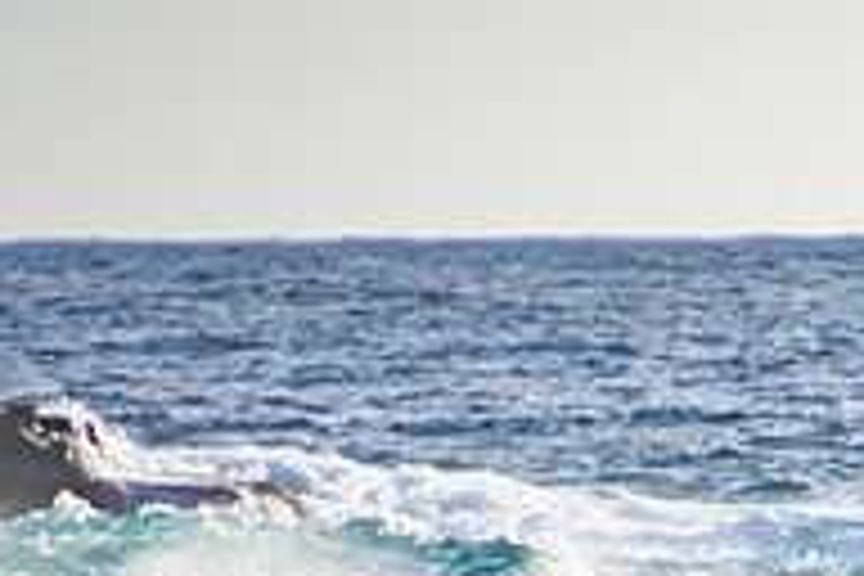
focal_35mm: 1816
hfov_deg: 1.1
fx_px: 43581
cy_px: 758
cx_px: 1143
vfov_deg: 0.8
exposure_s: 1/2000
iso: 320
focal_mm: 400
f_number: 5.6
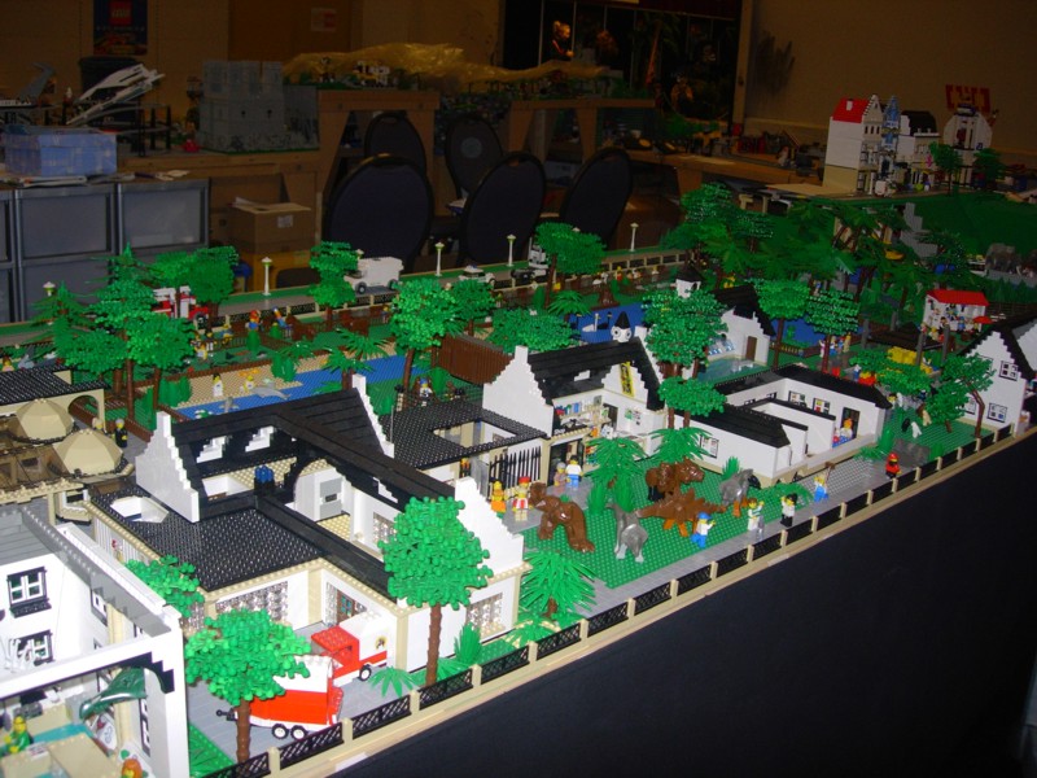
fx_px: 1138
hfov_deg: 49.0
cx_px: 518
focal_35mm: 38
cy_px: 389
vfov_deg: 37.7
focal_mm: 7.8
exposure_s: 1/64
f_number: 2.8
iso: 79
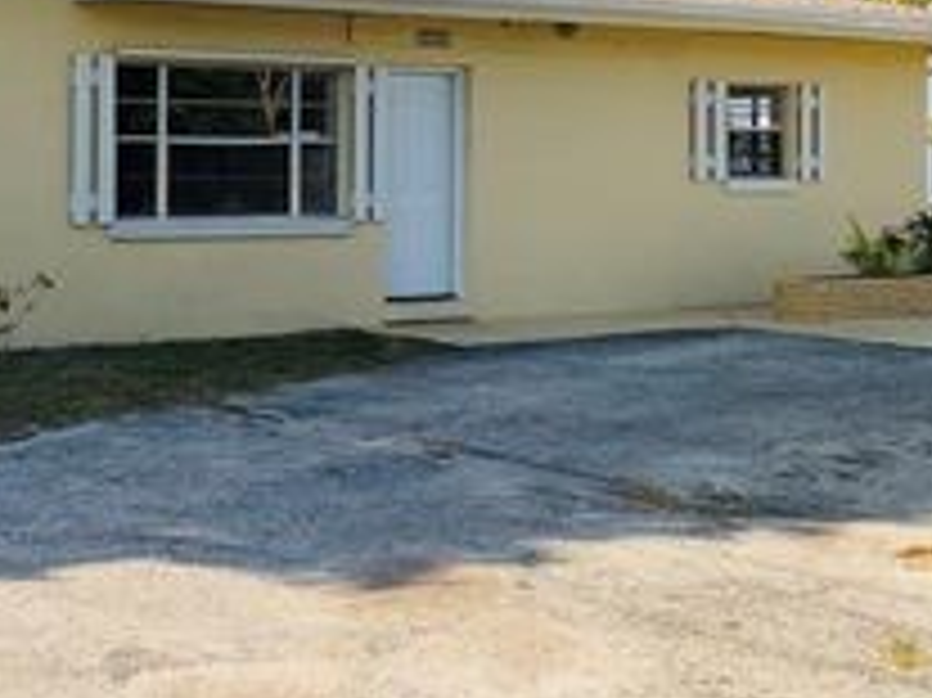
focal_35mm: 70
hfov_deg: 27.1
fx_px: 1884
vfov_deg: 20.7
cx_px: 149
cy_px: 128
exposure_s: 1/2959
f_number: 1.8
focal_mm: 3
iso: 16
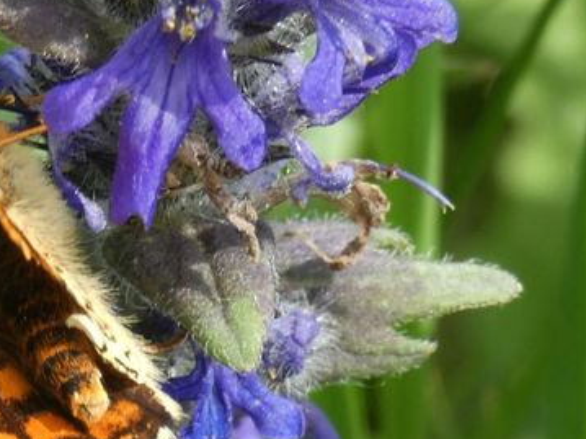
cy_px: 277
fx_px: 6194
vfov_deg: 4.1
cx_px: 6
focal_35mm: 366
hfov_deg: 5.4
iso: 100
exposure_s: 1/80
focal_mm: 27.5
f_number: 5.4
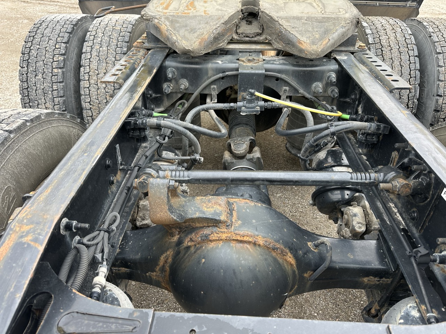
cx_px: 223
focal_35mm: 24
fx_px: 309
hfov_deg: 71.6
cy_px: 167
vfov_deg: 56.8
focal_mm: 6.86
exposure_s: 1/204
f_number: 1.78
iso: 64
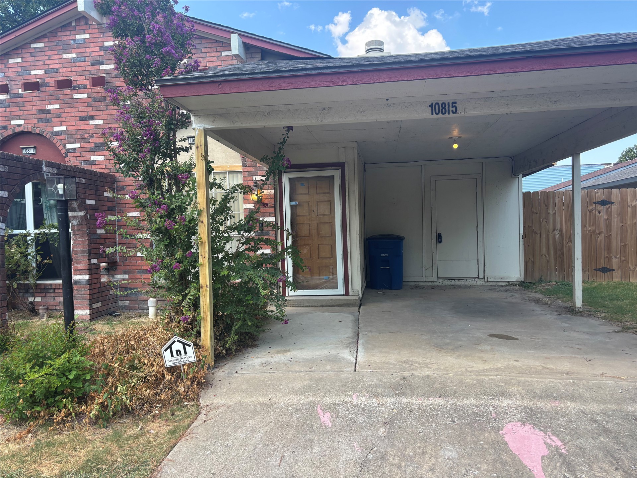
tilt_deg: -1.1
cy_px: 239
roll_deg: +1.4
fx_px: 478
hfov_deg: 67.3
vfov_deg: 53.1
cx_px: 318
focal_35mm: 26
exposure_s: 1/722
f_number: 1.6
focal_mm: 5.96
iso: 50
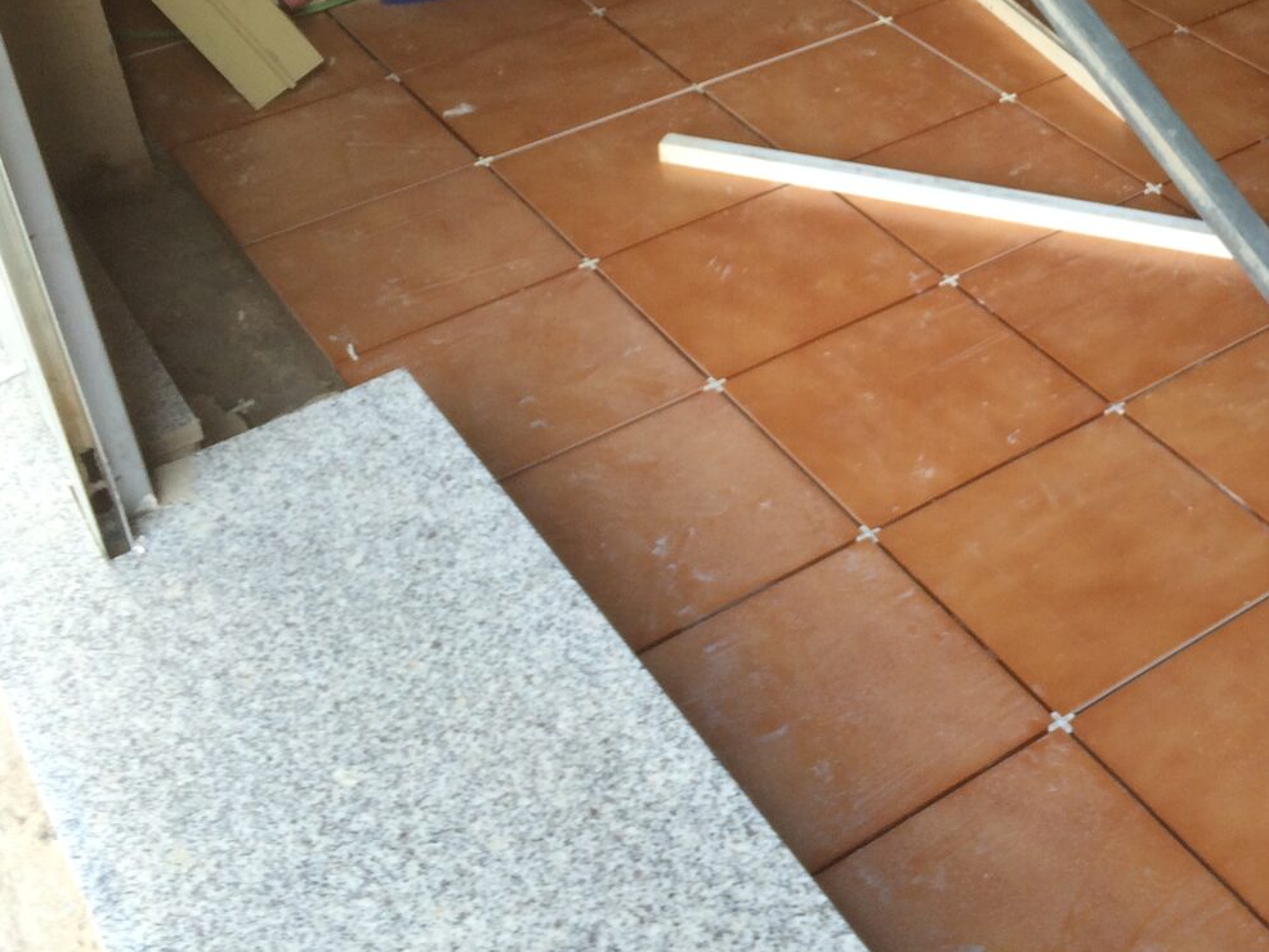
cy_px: 102
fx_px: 1943
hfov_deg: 34.7
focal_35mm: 53
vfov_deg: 26.6
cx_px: 1074
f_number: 2.2
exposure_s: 1/100
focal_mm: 4.15
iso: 50
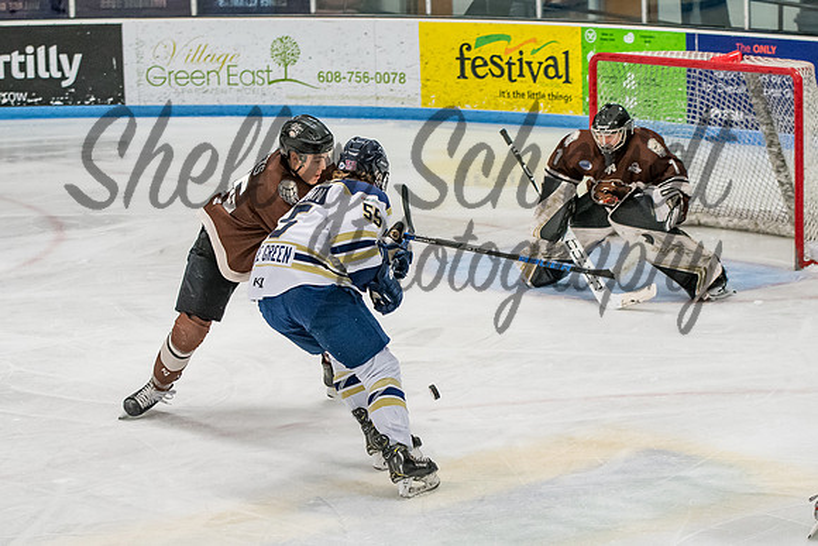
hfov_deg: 17.0
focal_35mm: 120
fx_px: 2732
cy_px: 296
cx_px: 429
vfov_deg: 11.4
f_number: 3.5
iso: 2500
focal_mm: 70
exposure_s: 1/800
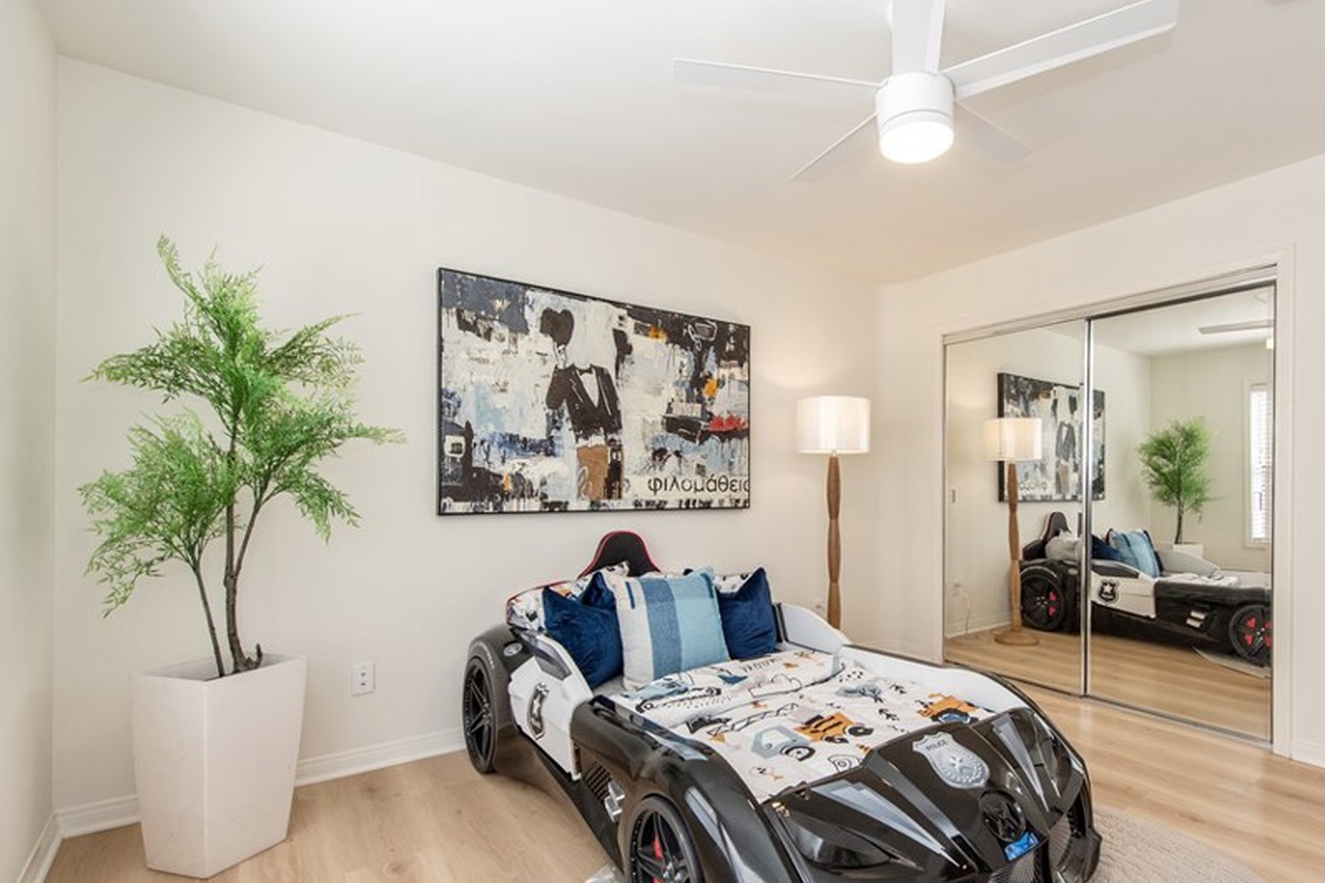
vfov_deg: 67.0
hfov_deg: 88.4
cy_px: 503
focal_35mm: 18
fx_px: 662
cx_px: 820
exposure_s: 1/125
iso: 500
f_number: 5.6
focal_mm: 14
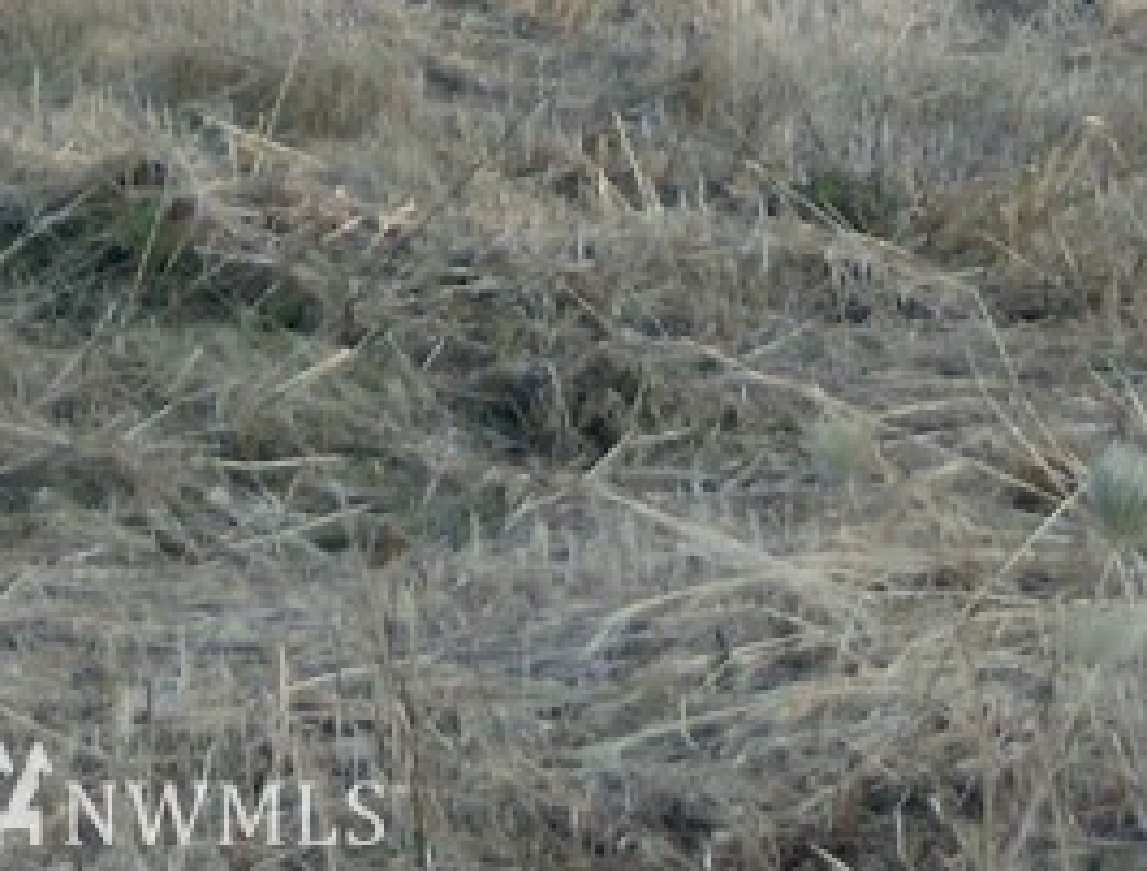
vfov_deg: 5.5
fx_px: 8920
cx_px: 166
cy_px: -707
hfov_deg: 7.3
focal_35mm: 268
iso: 126
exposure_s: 1/97.8
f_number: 3.7
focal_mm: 11.6
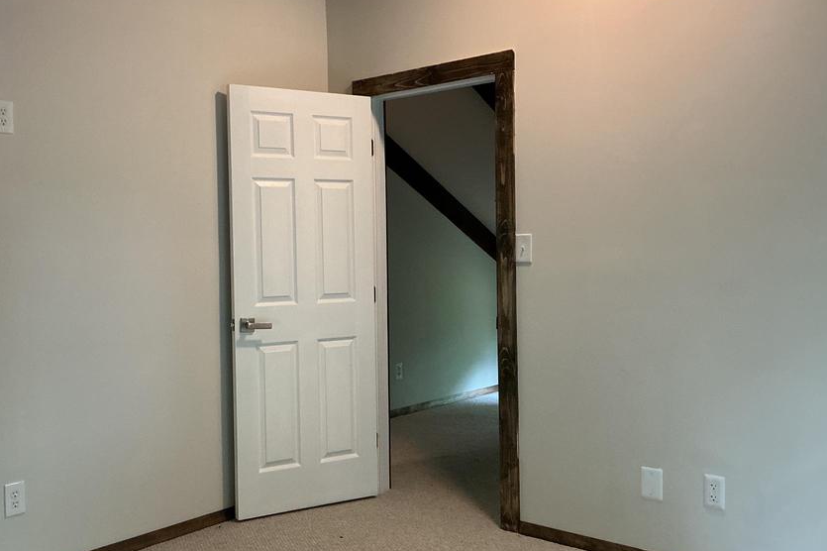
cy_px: 275
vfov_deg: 35.9
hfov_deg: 51.8
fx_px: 850
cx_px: 362
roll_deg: +0.9
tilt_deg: -1.5
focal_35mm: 37
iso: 160
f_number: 1.8
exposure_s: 1/50
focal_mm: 3
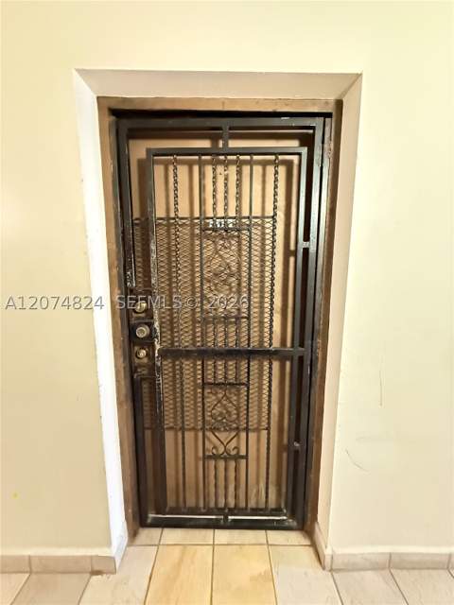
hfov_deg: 85.7
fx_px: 245
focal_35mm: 14
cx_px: 227
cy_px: 302
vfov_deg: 102.1
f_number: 2.2
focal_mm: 2.22
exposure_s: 1/30
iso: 2000
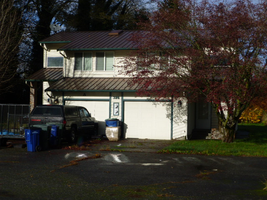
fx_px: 478
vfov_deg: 23.7
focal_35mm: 62
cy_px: 100
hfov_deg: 31.2
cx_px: 134
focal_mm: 11
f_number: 4.8
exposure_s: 1/800
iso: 100
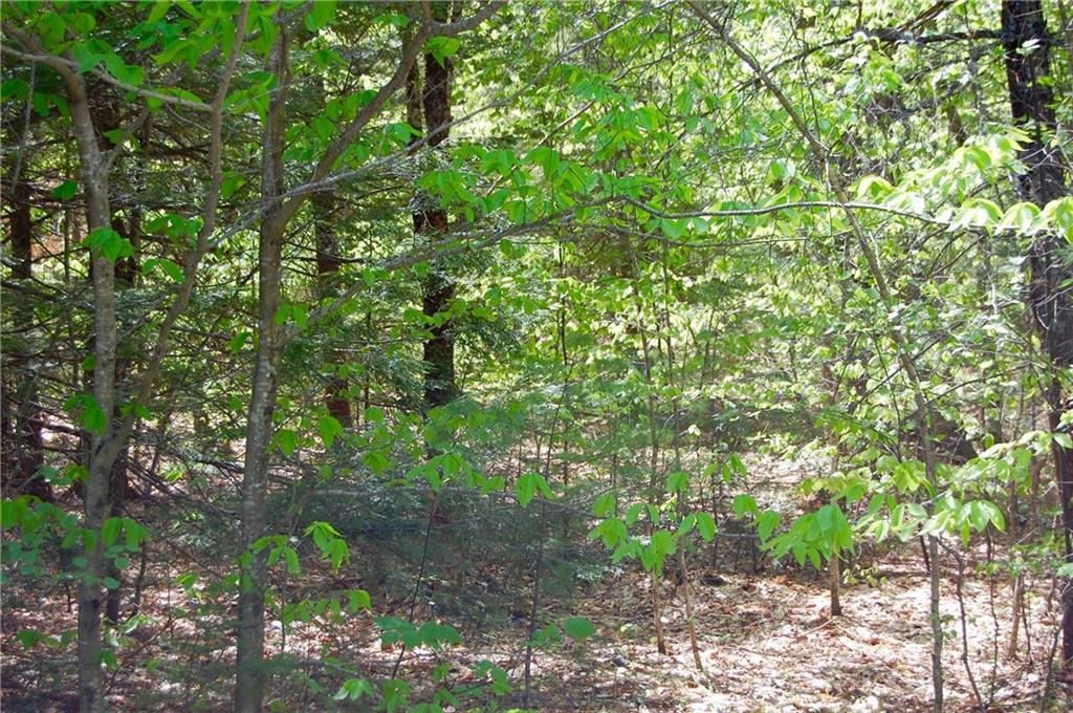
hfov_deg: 29.3
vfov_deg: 19.7
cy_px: 356
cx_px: 536
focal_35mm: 69
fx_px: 2054
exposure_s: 1/125
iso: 220
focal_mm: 46
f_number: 5.6
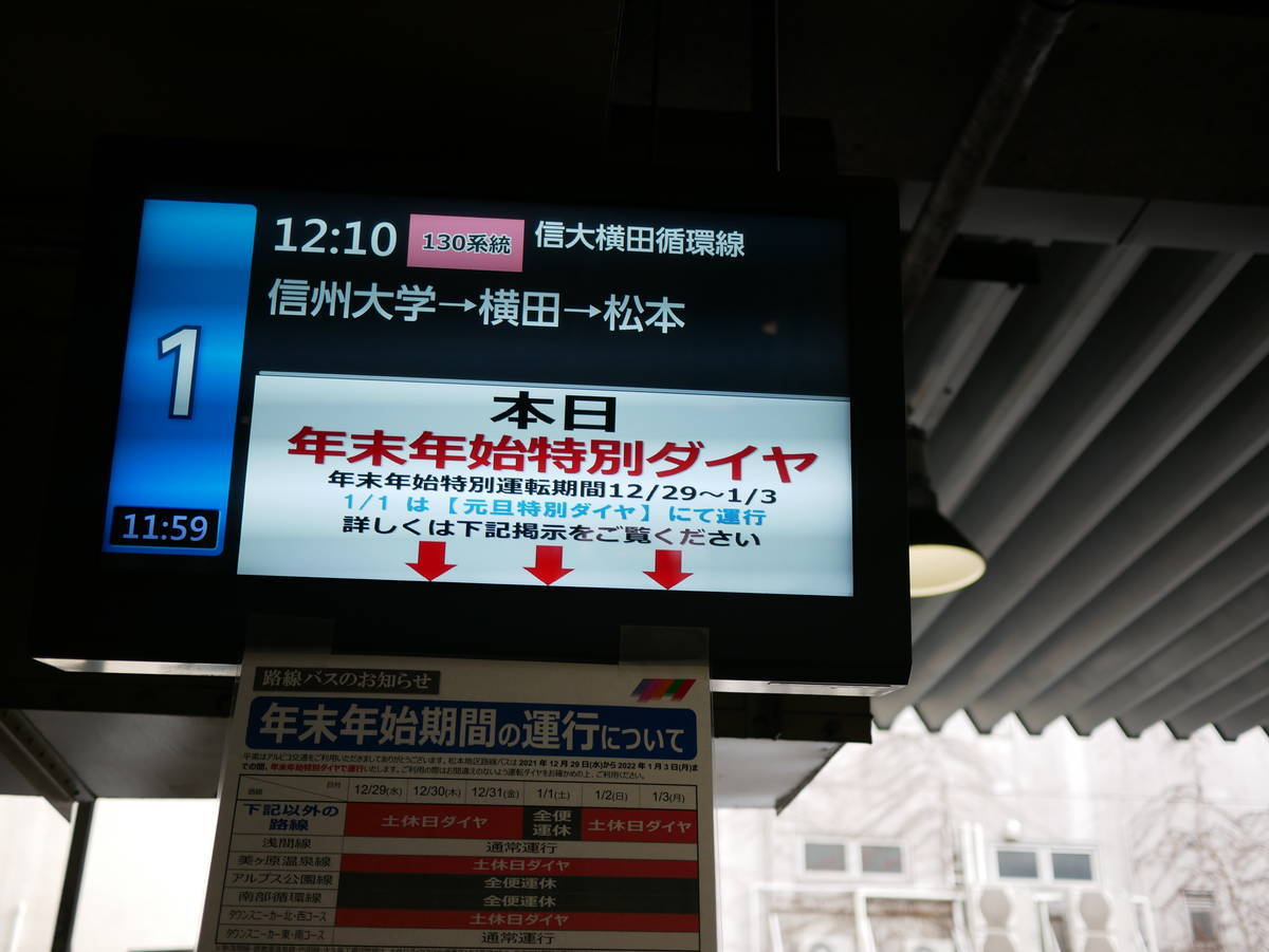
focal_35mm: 40
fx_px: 1467
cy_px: 476
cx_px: 634
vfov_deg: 36.0
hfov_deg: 46.8
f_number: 1.8
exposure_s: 1/250
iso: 200
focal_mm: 20
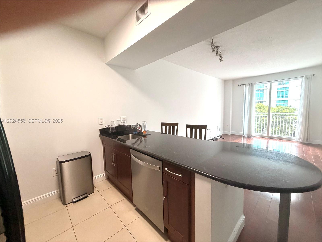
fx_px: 130
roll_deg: +1.8
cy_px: 121
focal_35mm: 14
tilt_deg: -4.7
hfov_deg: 102.1
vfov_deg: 85.7
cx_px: 161
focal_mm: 2.22
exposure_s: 1/121
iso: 320
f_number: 2.2
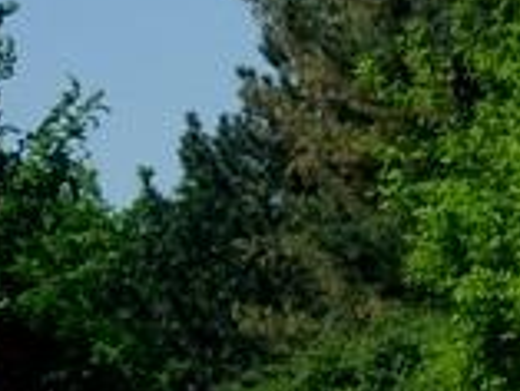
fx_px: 2330
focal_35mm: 155
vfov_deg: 9.6
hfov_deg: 11.7
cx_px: 957
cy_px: 318
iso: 64
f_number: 8
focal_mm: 7.9
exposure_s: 1/60
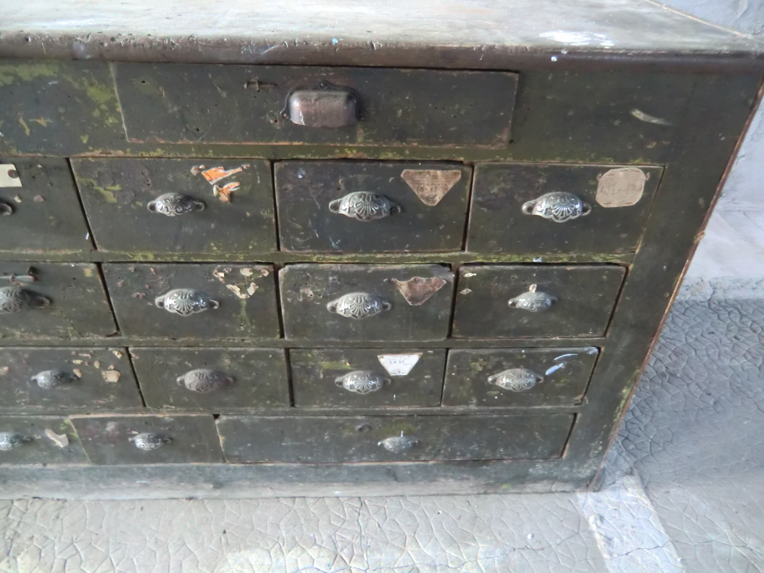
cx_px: 382
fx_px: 530
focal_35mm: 24
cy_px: 286
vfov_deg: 56.8
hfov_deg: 71.6
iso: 800
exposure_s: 1/13
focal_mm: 4.3
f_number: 3.2
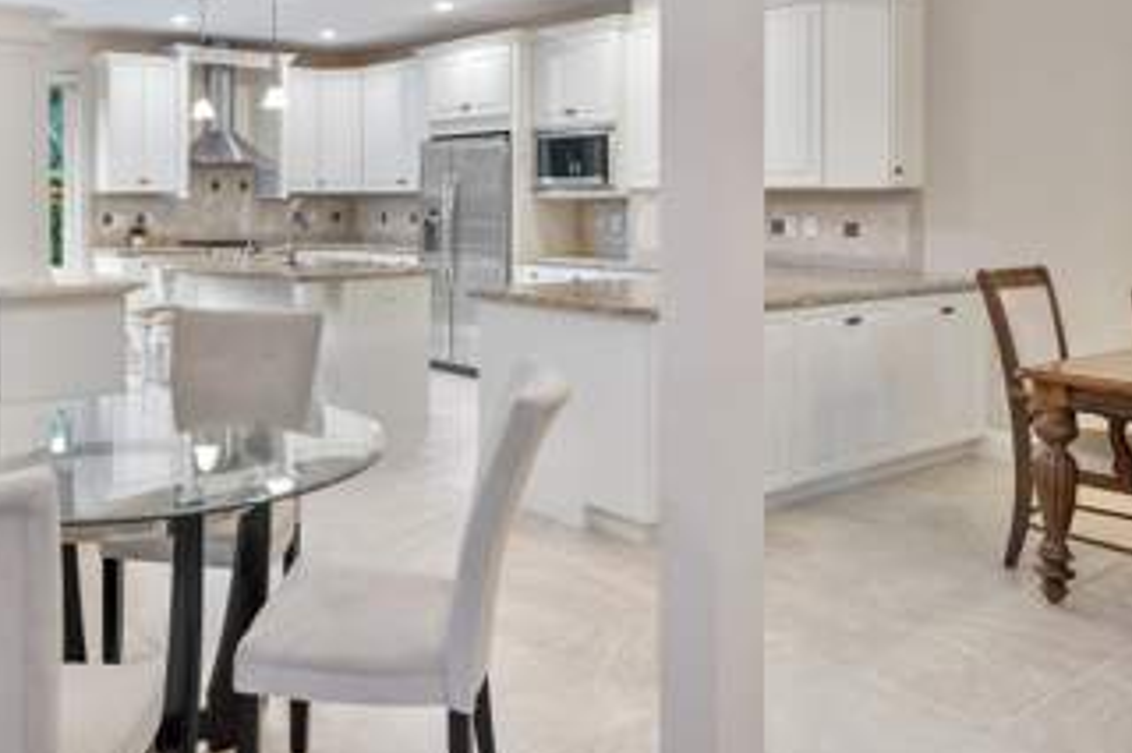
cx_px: 311
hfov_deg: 58.2
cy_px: 212
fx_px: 966
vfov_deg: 41.6
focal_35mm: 31
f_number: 8
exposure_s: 1/20
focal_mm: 20.5
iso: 500
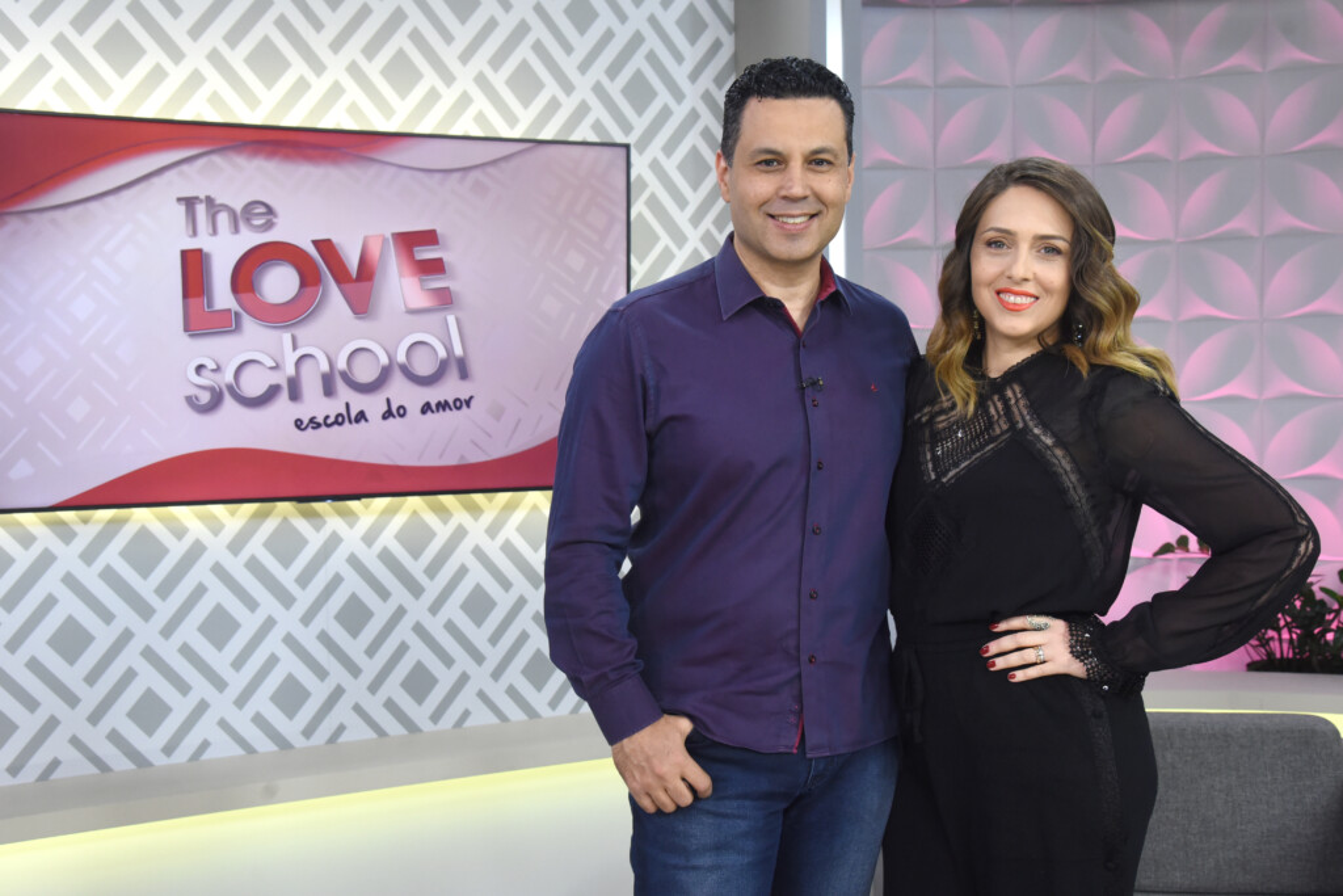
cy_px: 448
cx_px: 672
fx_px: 1418
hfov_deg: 50.7
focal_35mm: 38
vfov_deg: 35.1
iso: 2500
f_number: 6.3
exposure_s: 1/200
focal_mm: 38
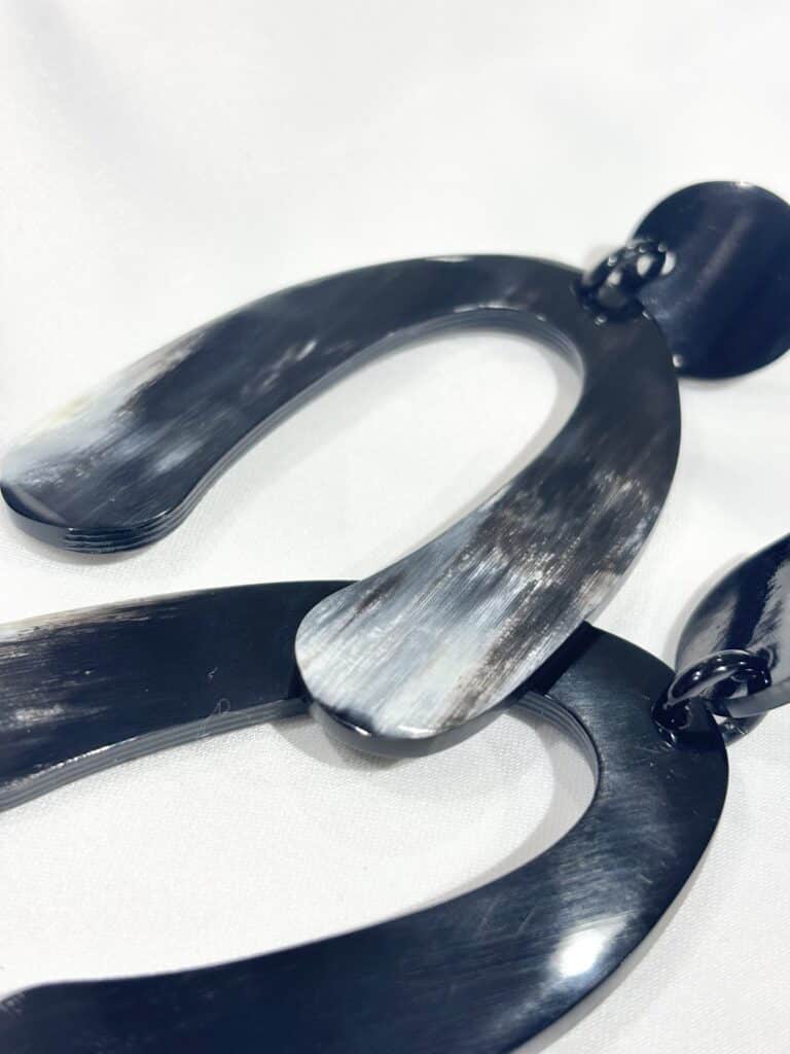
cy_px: 527
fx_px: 1582
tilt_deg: -40.8
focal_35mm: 52
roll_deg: +4.8
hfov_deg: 28.0
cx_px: 395
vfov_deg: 36.8
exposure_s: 1/173
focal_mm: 5.96
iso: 32
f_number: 1.6
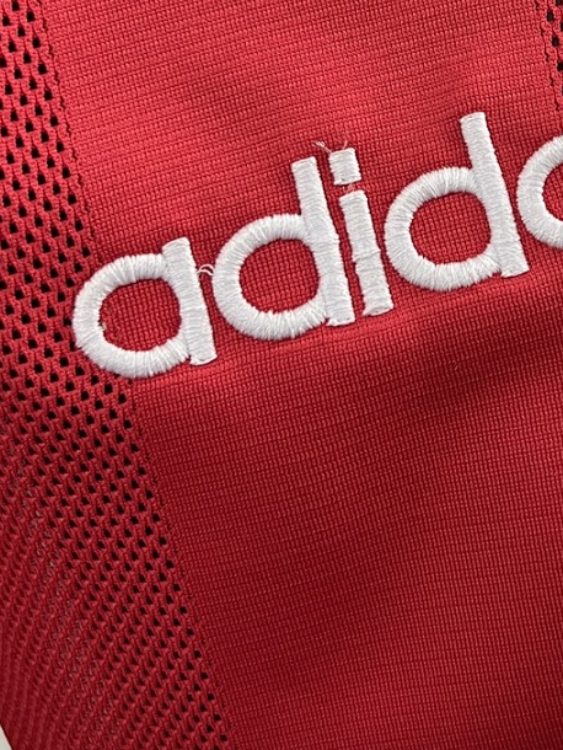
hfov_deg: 30.8
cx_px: 445
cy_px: 108
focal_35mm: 46
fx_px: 997
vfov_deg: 39.0
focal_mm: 5.7
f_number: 1.5
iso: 200
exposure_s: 1/50
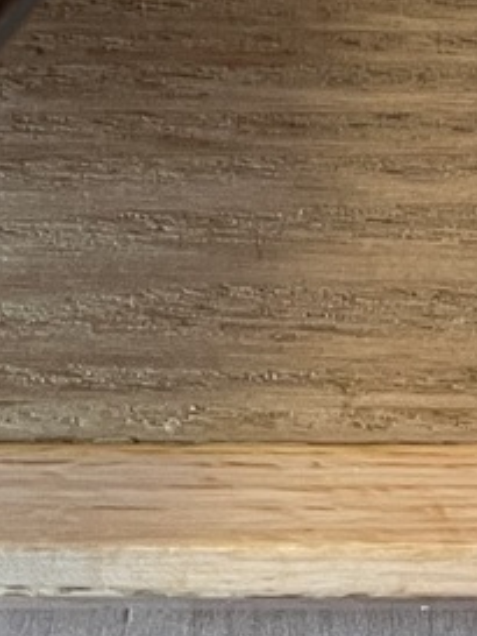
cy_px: -1228
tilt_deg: -55.4
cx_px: 209
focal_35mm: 160
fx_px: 2937
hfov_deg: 9.3
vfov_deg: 9.7
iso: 200
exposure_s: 1/60
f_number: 1.5
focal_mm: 5.7
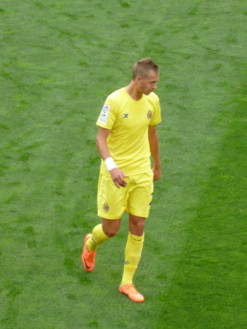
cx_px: 124
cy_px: 164
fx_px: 2664
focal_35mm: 280
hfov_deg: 5.3
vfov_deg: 7.1
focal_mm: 40
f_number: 5.9
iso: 320
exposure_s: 1/125
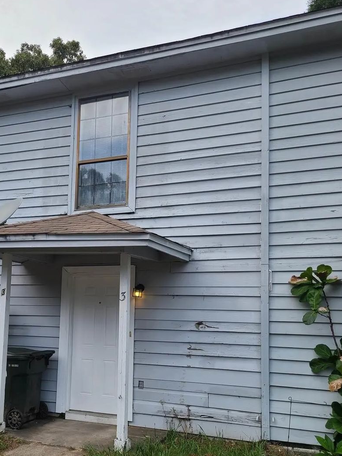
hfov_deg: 41.5
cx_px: 131
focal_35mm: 34
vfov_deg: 53.6
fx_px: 448
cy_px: 275
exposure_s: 1/744
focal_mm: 5.4
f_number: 1.8
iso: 40
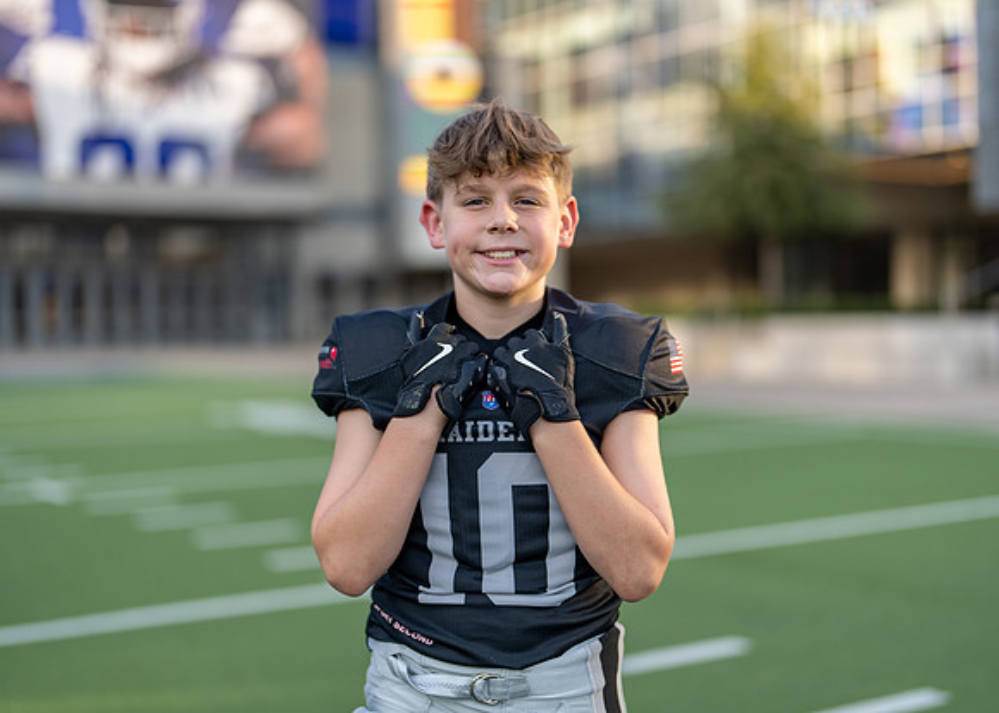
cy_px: 356
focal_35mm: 52
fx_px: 1486
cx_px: 500
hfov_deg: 37.2
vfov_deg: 27.0
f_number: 1.2
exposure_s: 1/2000
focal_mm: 50
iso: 100
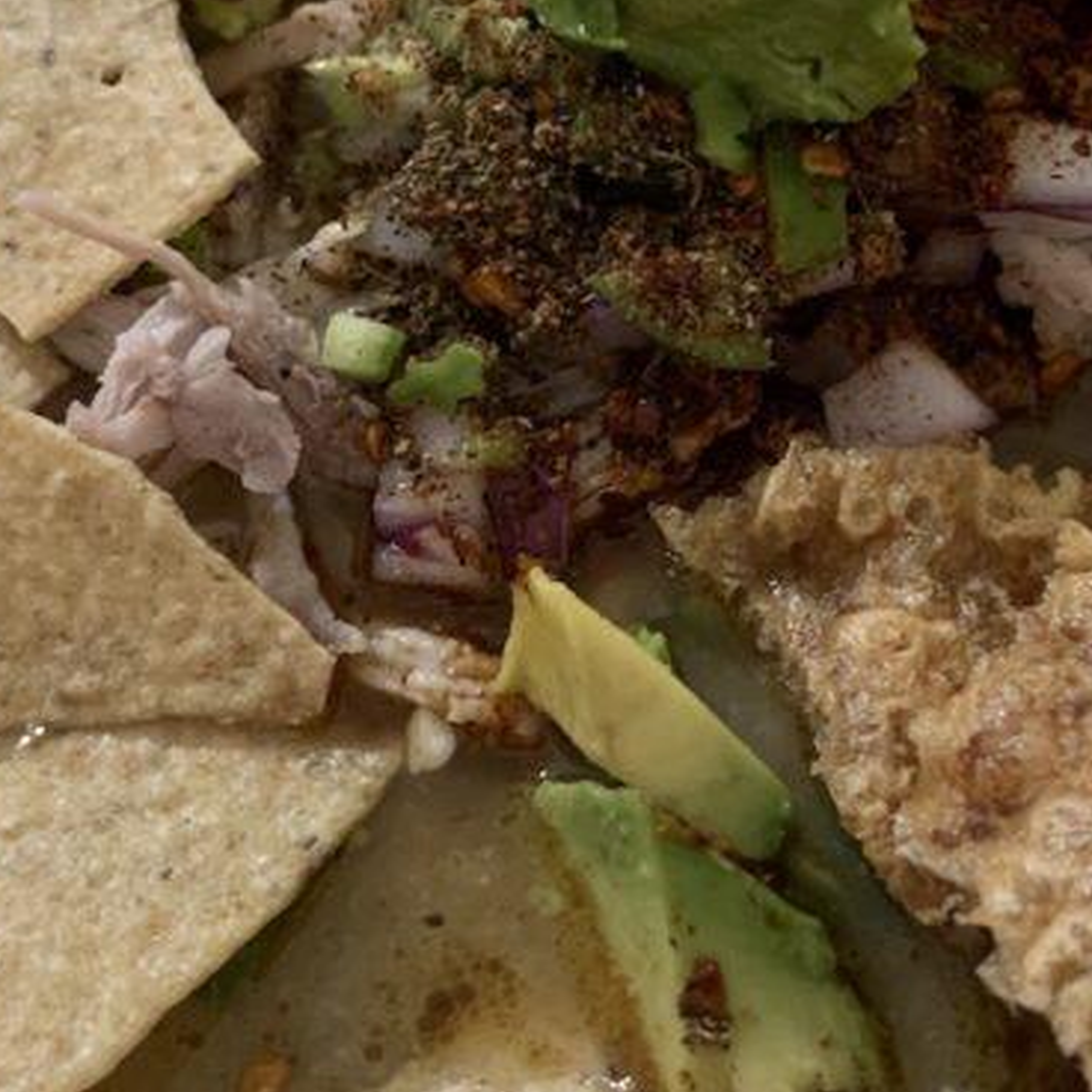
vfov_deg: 26.8
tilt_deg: -60.4
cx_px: 623
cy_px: 404
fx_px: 2284
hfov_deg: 26.9
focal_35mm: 64
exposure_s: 1/53
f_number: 1.8
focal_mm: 4.25
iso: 400
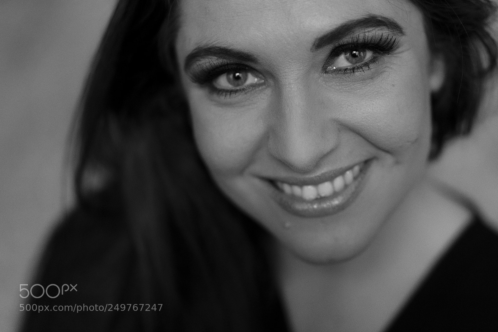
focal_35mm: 55
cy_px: 166
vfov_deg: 24.6
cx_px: 249
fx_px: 761
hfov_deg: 36.2
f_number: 2
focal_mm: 55
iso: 1000
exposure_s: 1/160
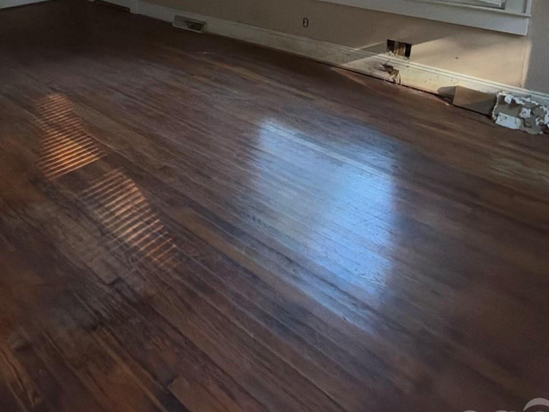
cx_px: 195
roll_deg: +0.1
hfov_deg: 55.9
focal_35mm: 32
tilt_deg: -13.0
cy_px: 2
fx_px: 508
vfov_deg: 39.2
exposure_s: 1/81
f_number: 2.2
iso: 80
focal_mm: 2.22
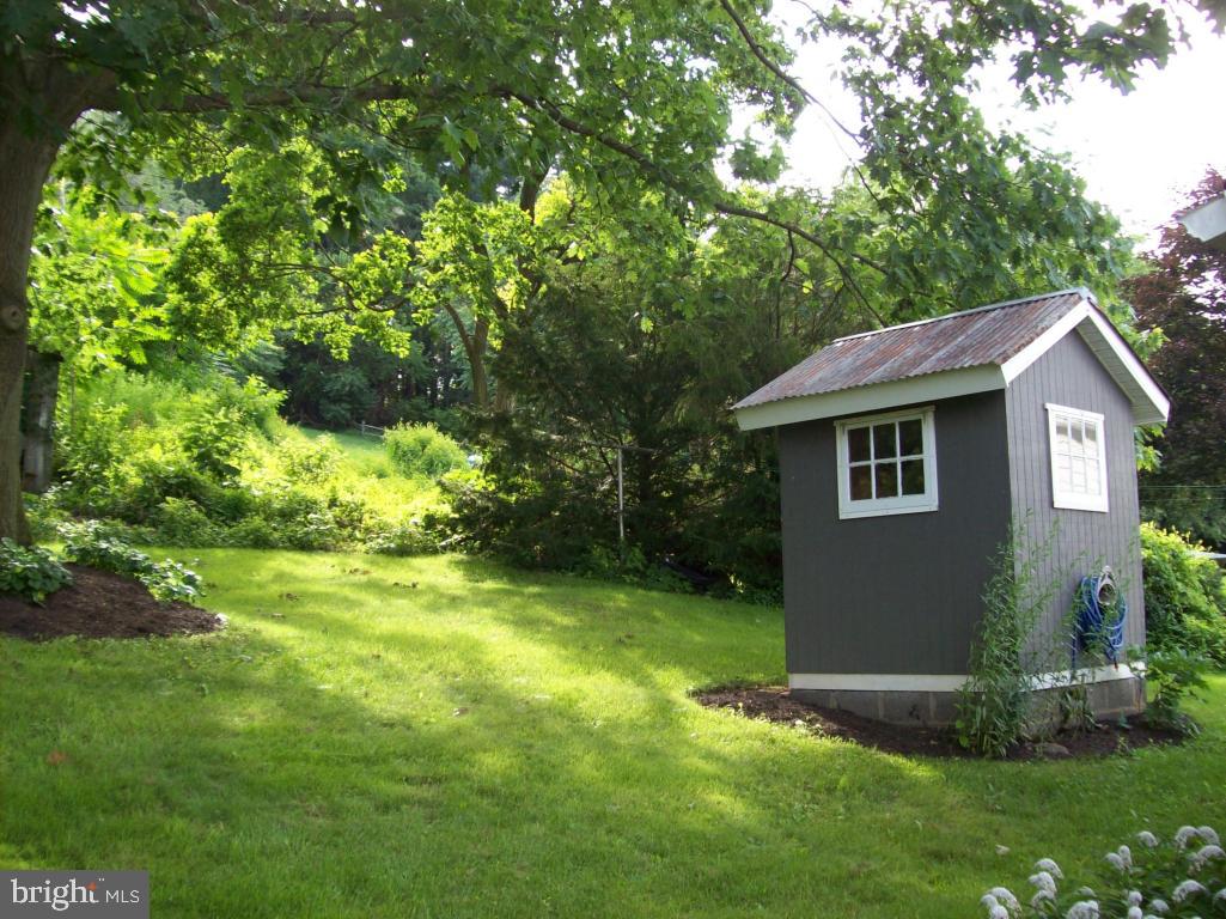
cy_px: 460
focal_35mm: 36
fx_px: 1275
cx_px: 613
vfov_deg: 39.6
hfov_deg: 51.4
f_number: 2.7
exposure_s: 1/110
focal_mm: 6
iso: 80
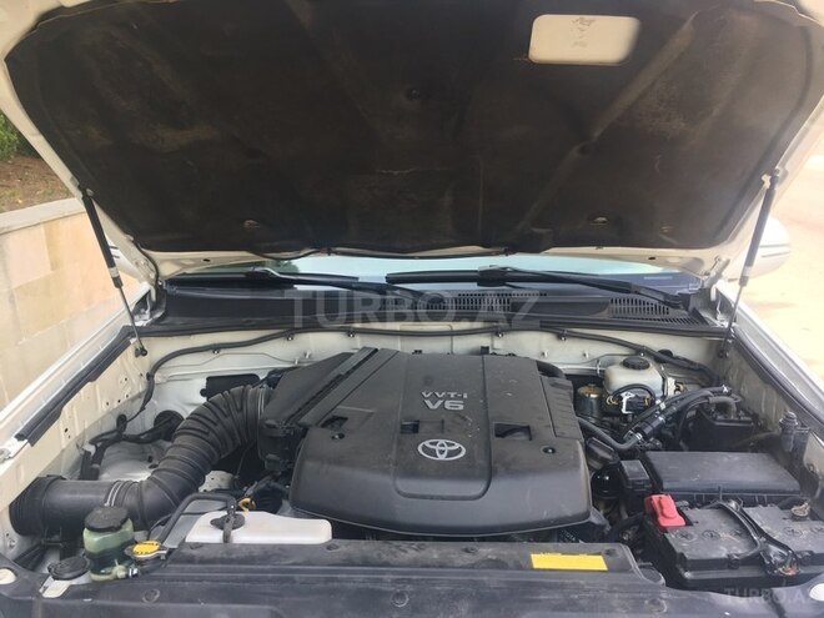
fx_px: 690
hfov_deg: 61.7
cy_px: 309
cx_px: 412
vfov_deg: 48.2
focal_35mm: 29
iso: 32
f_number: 2.2
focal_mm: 4.15
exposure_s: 1/100
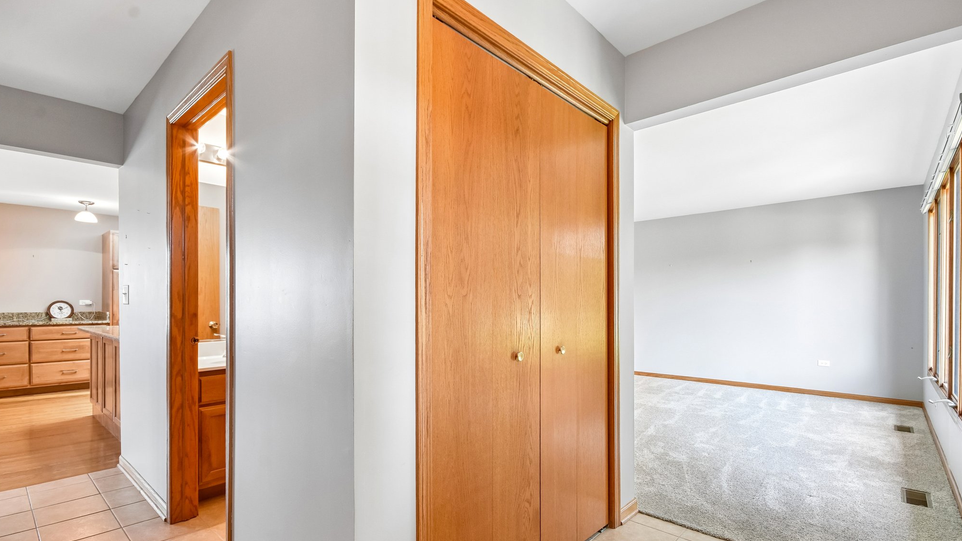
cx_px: 484
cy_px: 302
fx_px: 408
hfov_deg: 99.4
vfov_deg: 66.9
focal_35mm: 16
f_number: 8
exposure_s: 1/20
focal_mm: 10
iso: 500
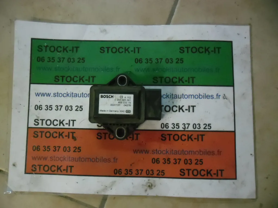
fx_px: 217
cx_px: 139
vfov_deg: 51.4
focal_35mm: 27
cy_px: 104
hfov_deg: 65.3
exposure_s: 1/22
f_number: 3.5
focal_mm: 4.9
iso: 800
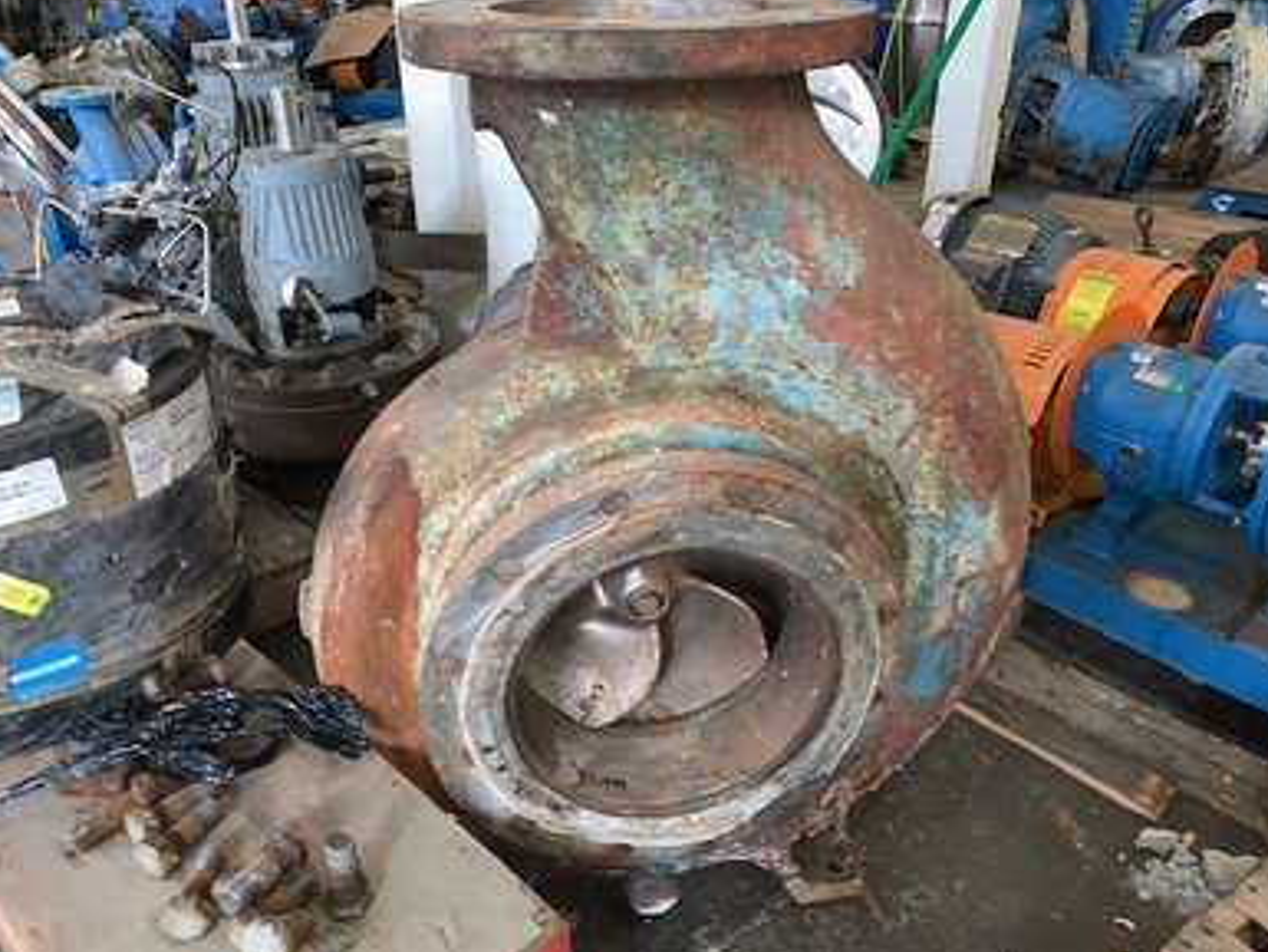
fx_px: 989
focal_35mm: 27
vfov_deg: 51.4
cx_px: 629
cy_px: 468
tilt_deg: -28.2
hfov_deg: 65.3
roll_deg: +0.4
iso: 80
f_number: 1.8
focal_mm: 4.25
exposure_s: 1/14
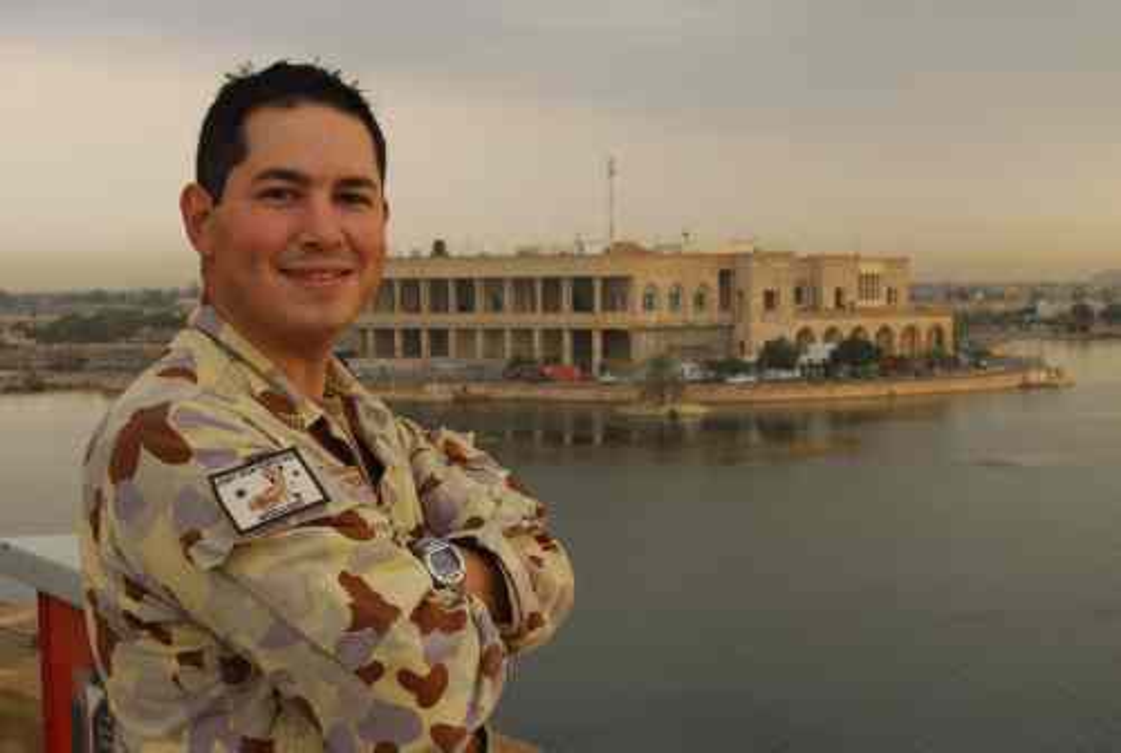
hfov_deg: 37.8
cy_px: 376
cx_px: 560
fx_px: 1639
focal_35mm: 52
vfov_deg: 25.9
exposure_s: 1/15
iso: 100
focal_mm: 35
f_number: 11
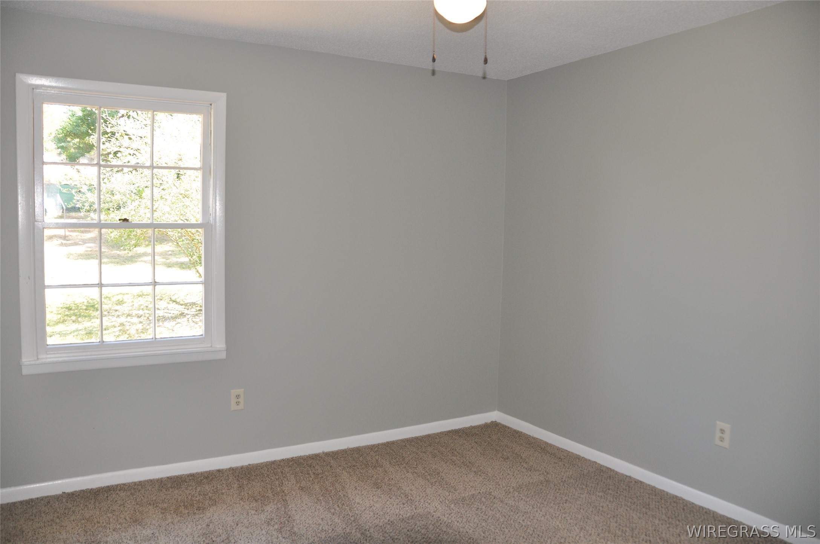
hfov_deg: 67.4
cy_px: 272
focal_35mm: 27
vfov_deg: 47.8
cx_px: 410
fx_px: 614
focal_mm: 18
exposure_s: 1/125
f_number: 3.5
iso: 500
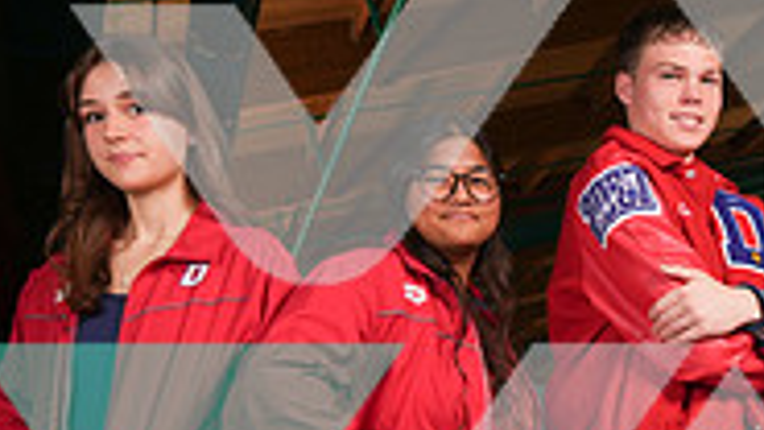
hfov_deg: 23.4
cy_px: 564
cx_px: 1024
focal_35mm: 79
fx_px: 1600
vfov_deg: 14.6
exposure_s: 1/160
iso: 250
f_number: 5.6
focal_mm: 24
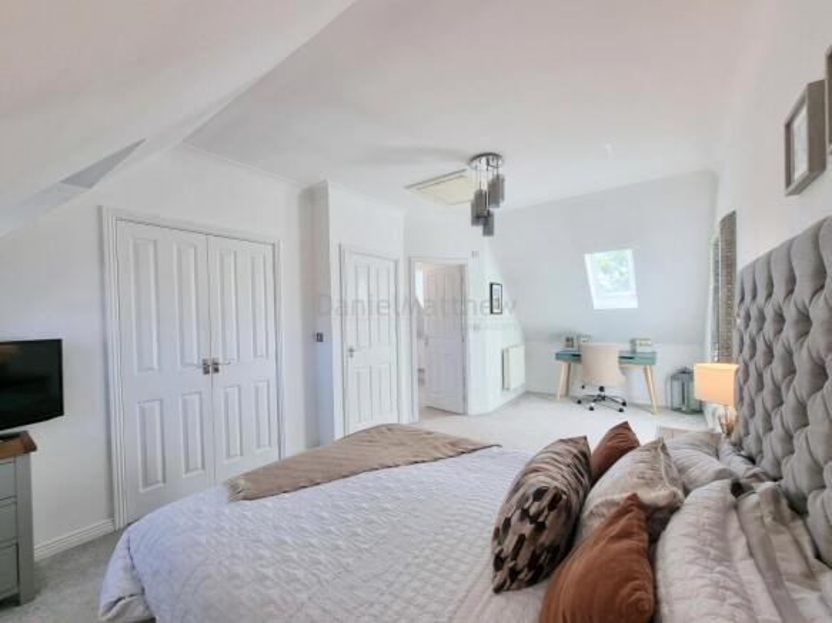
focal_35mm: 13
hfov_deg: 106.2
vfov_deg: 89.9
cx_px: 416
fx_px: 312
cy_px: 312
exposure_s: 1/64
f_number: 2.2
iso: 50
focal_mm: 2.2
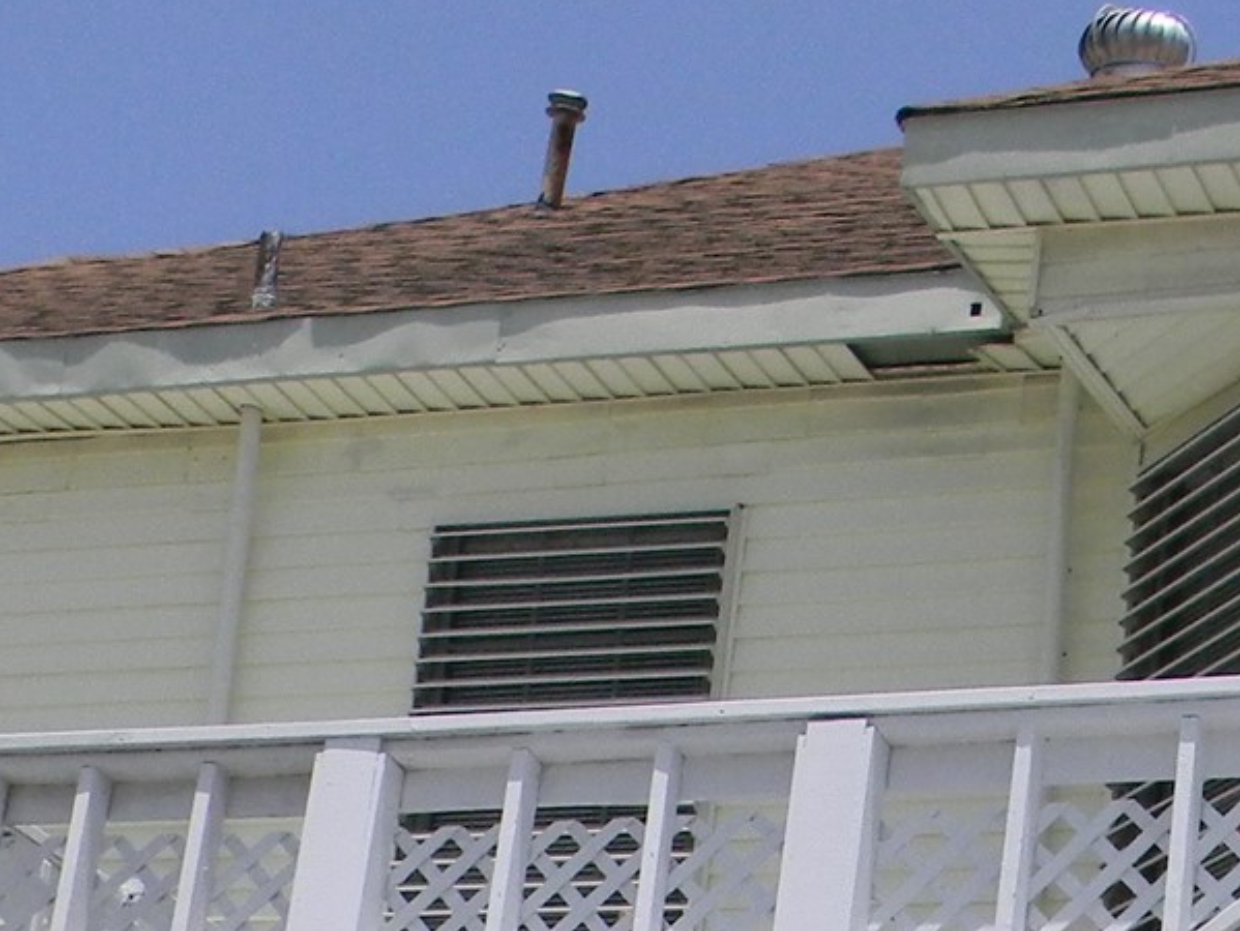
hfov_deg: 16.0
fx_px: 4409
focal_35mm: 123
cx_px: 774
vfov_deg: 11.5
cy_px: 1463
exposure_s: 1/853
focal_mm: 6.4
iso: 200
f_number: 7.4
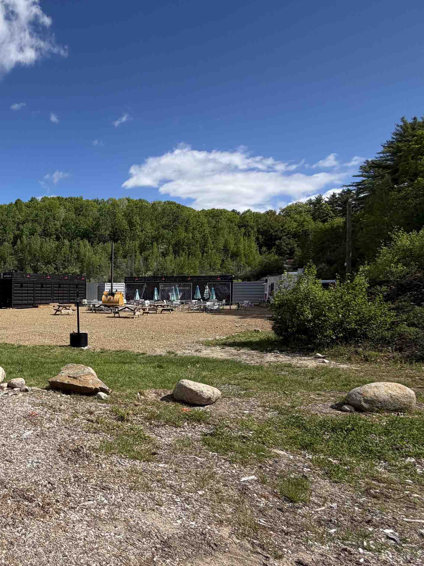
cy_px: 309
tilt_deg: -5.8
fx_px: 376
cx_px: 7
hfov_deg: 49.0
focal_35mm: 23
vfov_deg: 73.8
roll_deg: -1.1
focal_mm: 2.22
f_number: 2.2
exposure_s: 1/1105
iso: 20
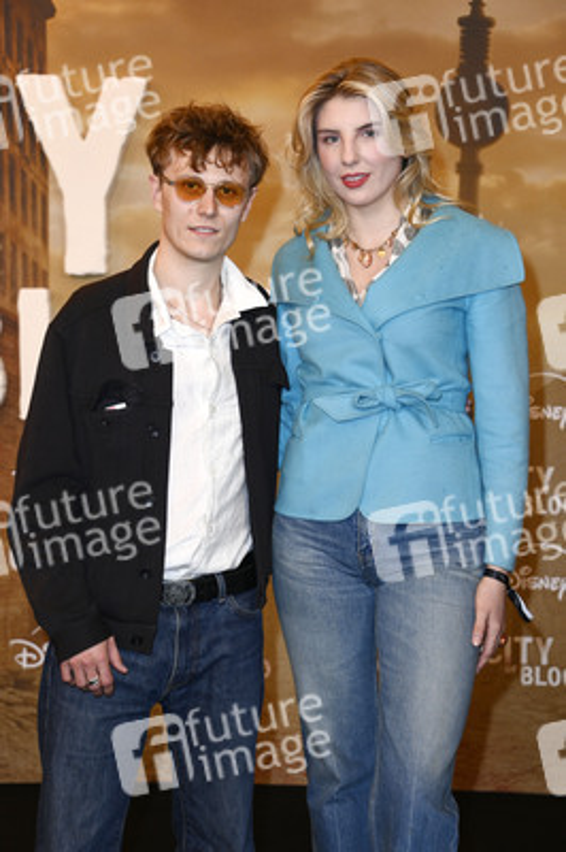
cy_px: 426
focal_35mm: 85
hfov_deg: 16.0
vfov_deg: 23.9
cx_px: 283
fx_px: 2008
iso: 1000
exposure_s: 1/250
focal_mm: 85
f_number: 5.6
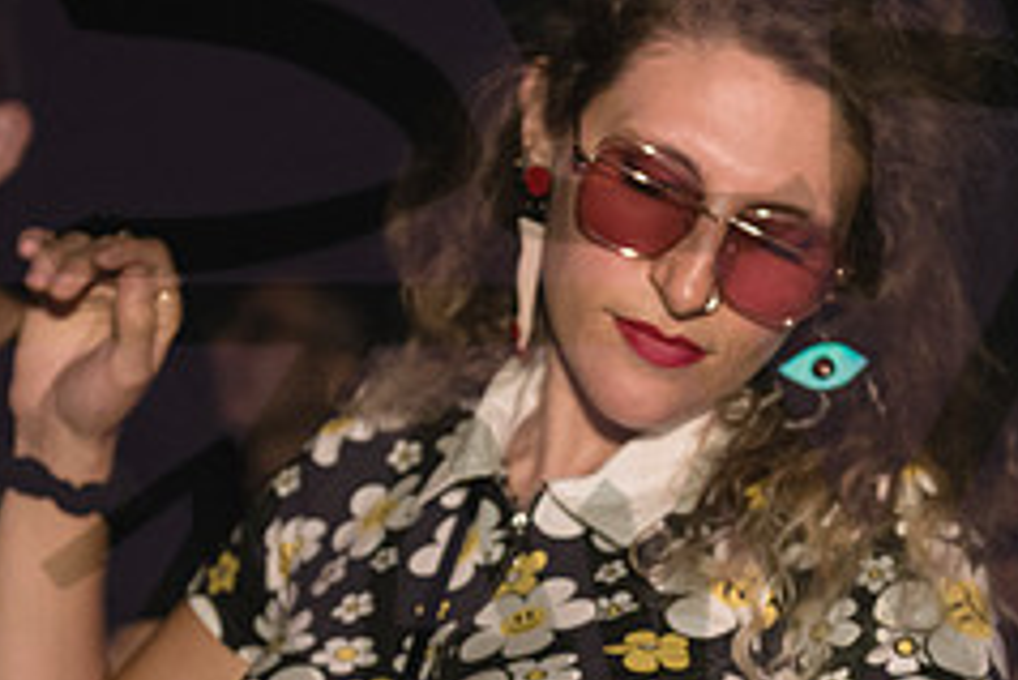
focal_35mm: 145
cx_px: 637
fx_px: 4103
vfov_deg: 9.4
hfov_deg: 14.1
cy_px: 672
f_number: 3.5
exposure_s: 1/250
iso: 2500
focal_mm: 52
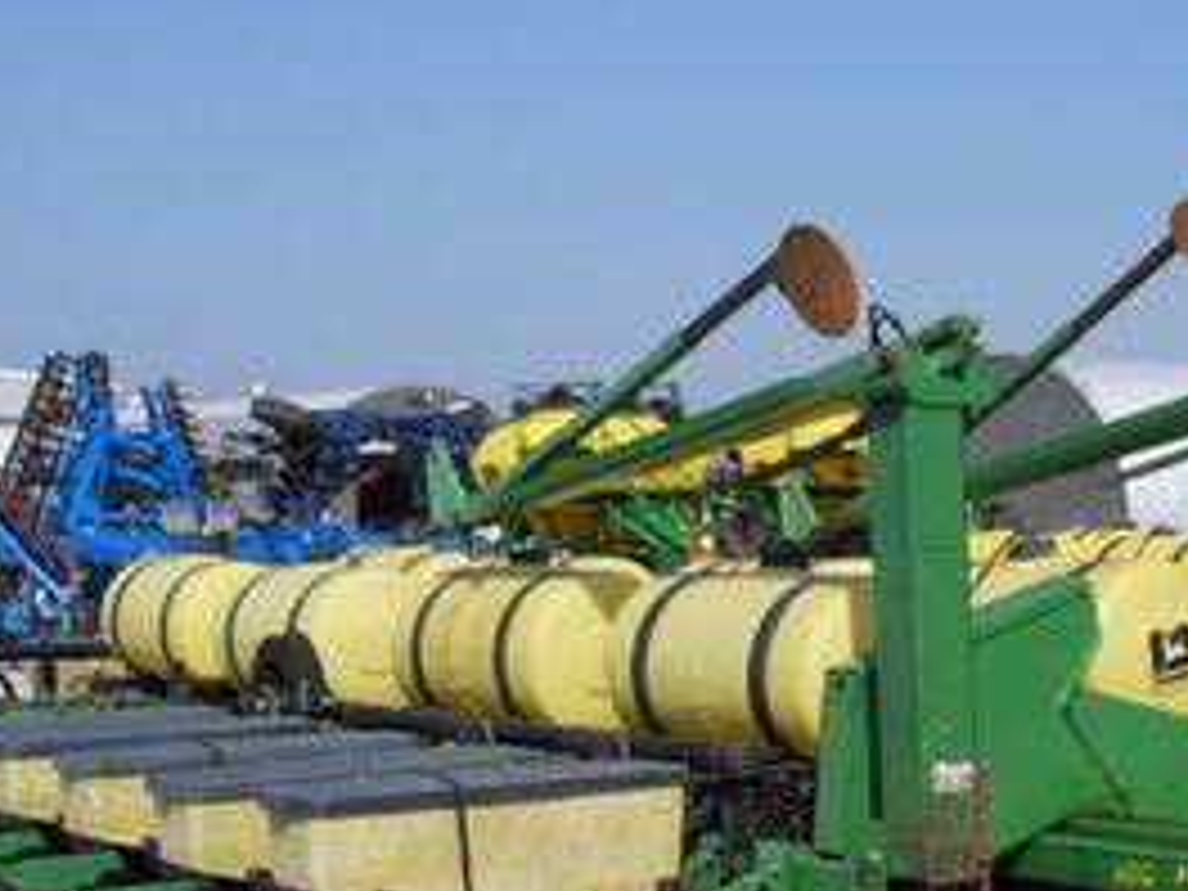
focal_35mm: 68
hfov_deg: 28.2
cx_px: 886
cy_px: 693
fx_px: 2334
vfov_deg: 21.4
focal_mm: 5.9
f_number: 4
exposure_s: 1/1000
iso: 80
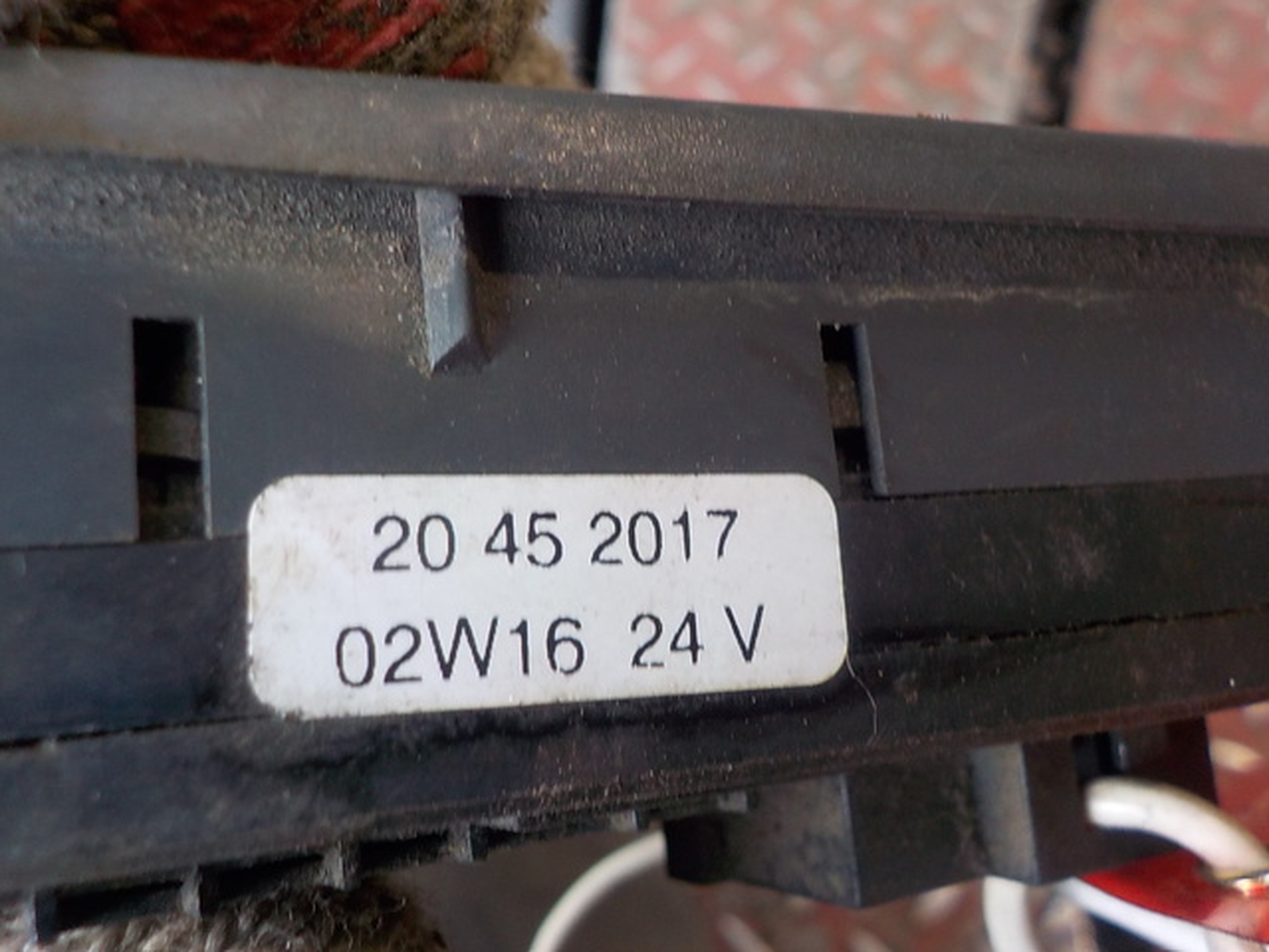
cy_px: 476
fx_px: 1100
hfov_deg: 60.0
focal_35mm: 30
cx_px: 634
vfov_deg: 46.8
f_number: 3.3
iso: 180
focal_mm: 4.1
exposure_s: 1/30
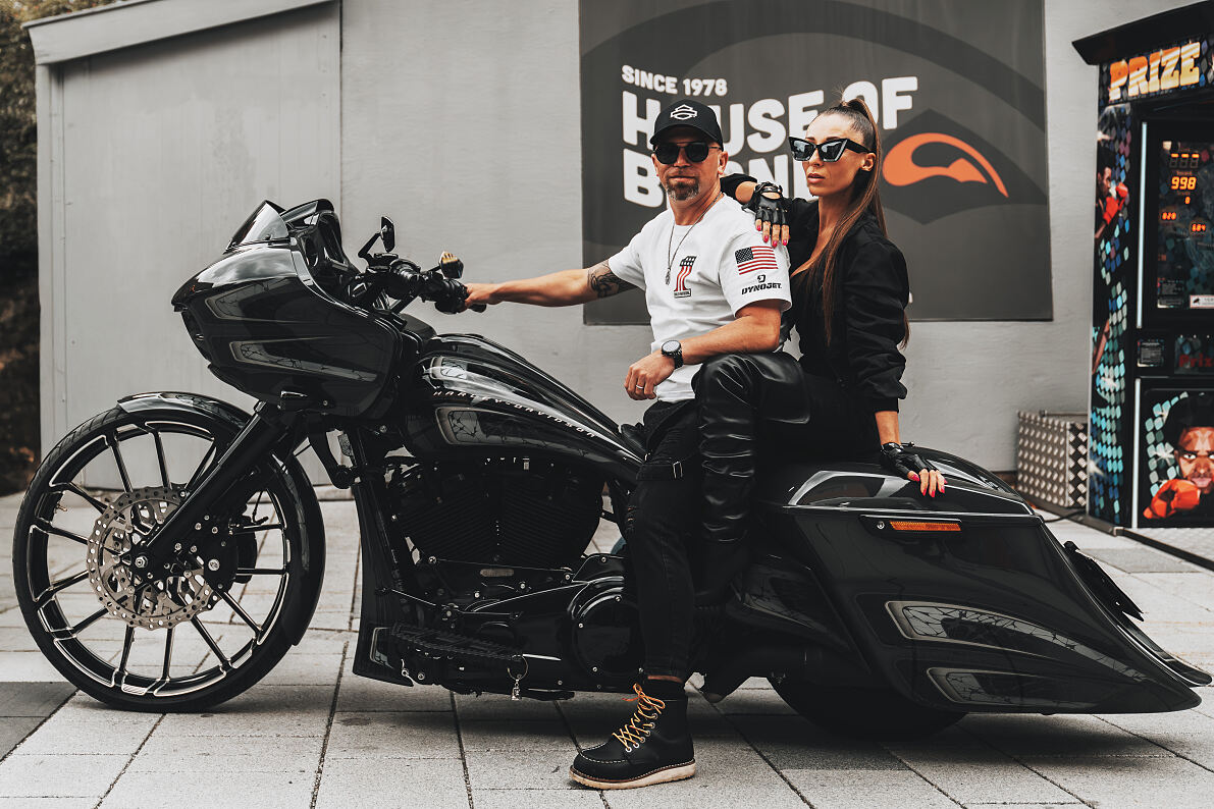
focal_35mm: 38
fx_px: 1281
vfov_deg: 35.1
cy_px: 404
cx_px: 607
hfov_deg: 50.7
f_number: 2.8
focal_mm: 38
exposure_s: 1/4000
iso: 1250
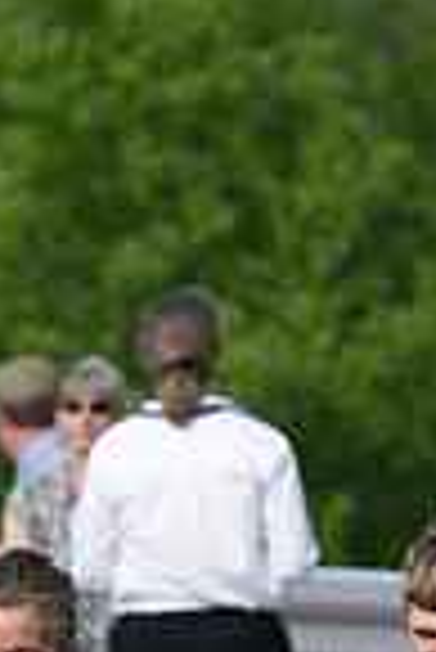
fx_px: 33345
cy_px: 747
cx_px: -376
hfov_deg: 0.7
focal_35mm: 1840
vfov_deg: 1.1
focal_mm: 230
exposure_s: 1/2500
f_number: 5
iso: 400
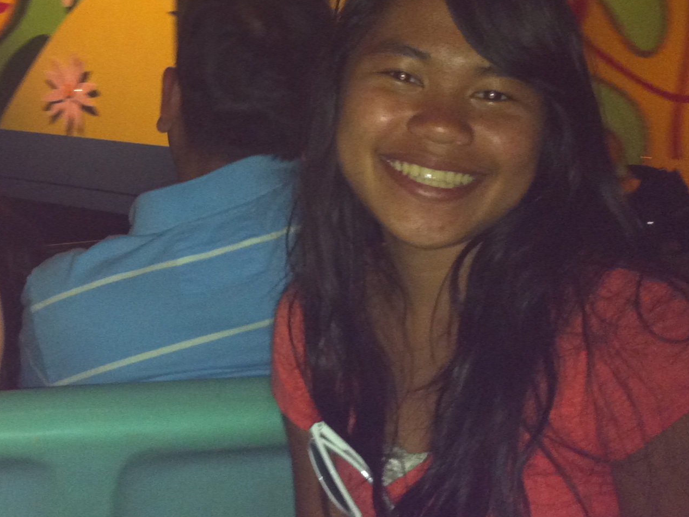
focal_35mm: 69
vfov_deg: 21.1
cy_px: 100
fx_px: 1374
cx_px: 112
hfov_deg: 27.4
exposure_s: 1/15
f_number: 2.8
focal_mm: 3.85
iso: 250
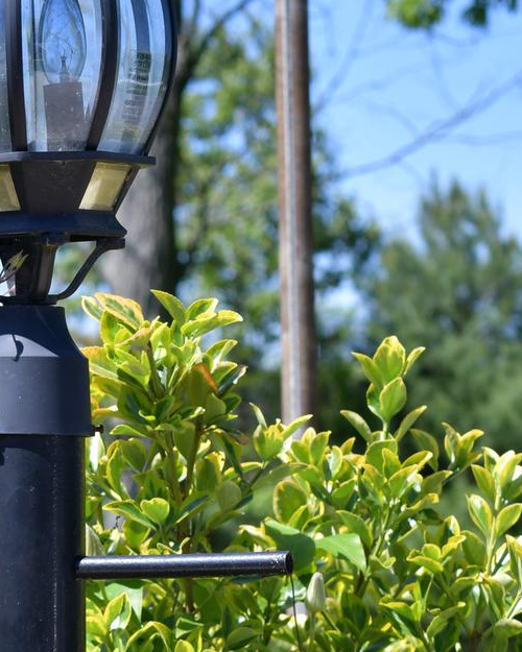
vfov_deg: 10.1
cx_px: 23
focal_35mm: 189
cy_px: 630
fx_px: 3650
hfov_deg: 8.1
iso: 180
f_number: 5.6
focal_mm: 55
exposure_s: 1/500
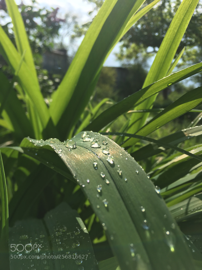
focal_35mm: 29
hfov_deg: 48.2
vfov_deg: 61.7
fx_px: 226
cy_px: 135
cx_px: 101
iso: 25
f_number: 2.2
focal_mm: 4.15
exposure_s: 1/1374
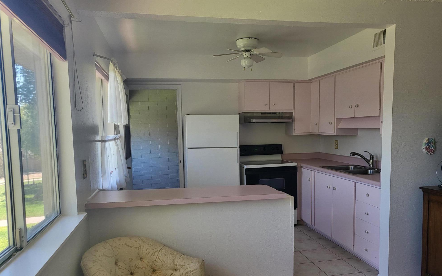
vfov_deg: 44.4
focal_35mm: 28
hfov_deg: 66.5
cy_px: 157
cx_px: 219
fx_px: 337
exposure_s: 1/120
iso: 50
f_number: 1.8
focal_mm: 4.25
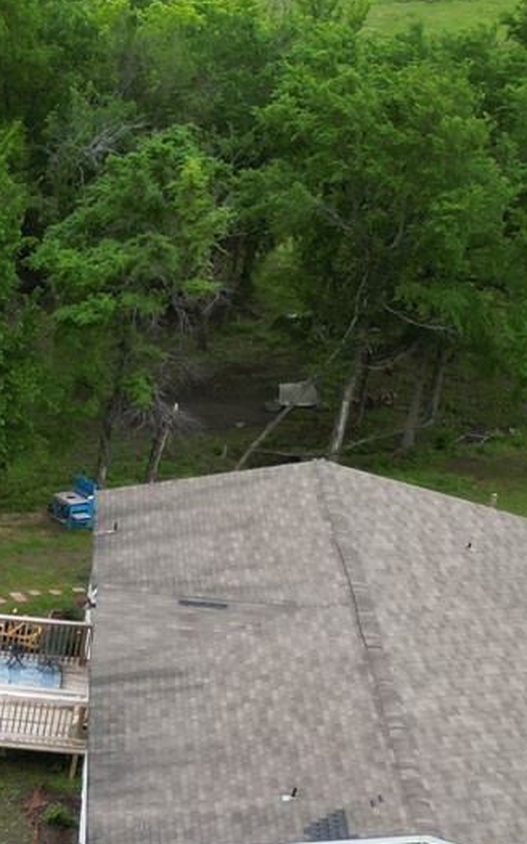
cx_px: -737
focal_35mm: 93
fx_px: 2138
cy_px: 891
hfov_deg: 11.6
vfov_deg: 21.4
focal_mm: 6.72
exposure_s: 1/800
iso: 100
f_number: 1.7
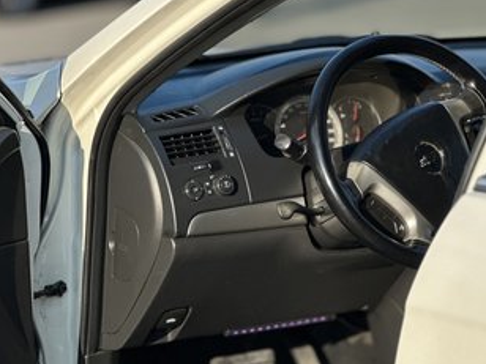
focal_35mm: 100
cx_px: 276
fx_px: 1404
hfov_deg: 19.6
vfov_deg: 14.8
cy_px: 129
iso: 32
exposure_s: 1/412
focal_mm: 9
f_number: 2.8
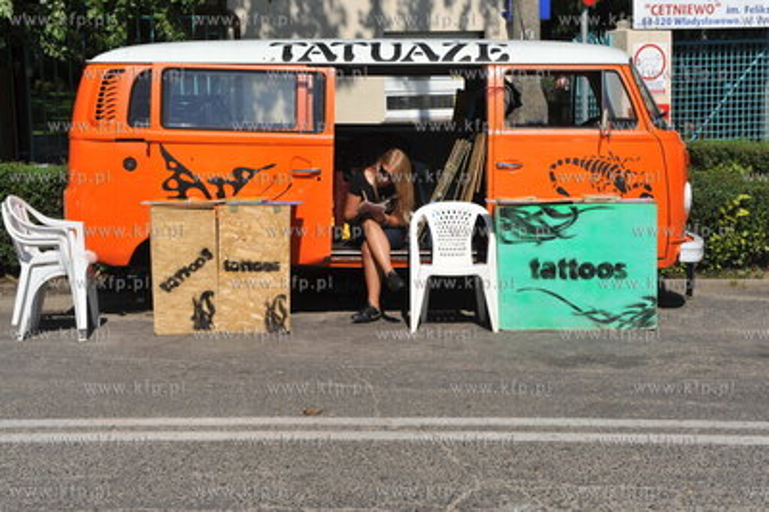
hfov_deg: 30.5
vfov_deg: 20.6
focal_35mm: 66
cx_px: 384
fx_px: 1409
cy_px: 256
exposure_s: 1/1000
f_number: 11
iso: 400
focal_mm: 66
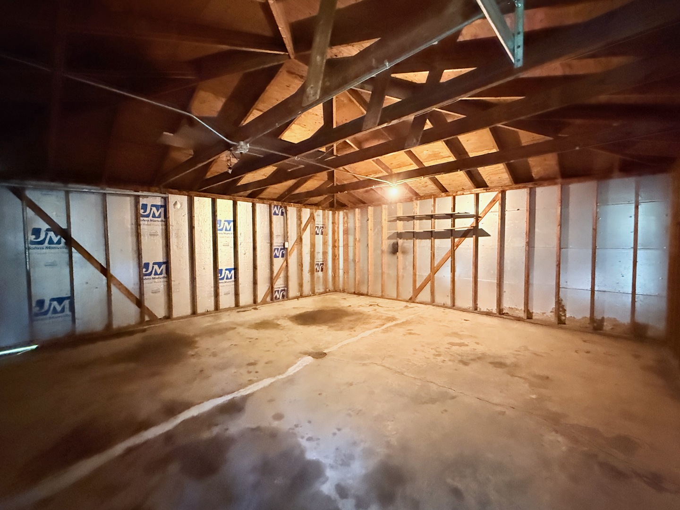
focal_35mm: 14
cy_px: 255
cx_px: 340
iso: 1250
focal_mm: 2.22
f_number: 2.2
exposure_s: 1/40
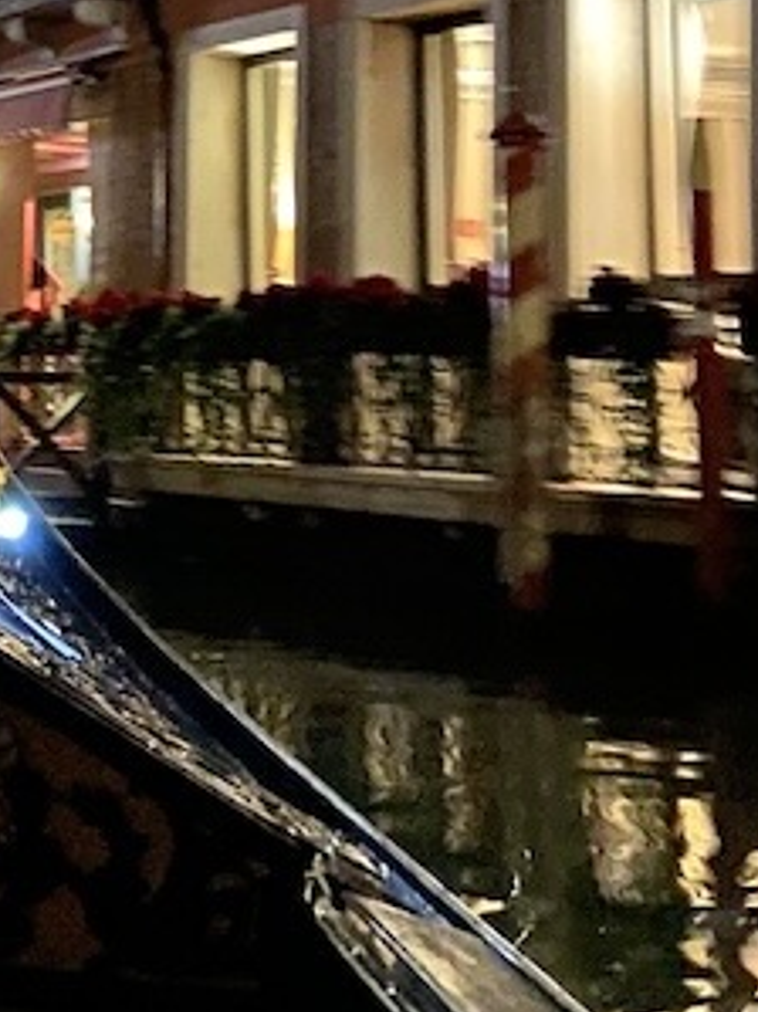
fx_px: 2600
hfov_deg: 15.1
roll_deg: -0.4
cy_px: 14
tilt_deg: +9.3
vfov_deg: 21.3
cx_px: -443
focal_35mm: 89
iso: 400
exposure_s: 1/4
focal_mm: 4.25
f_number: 1.8
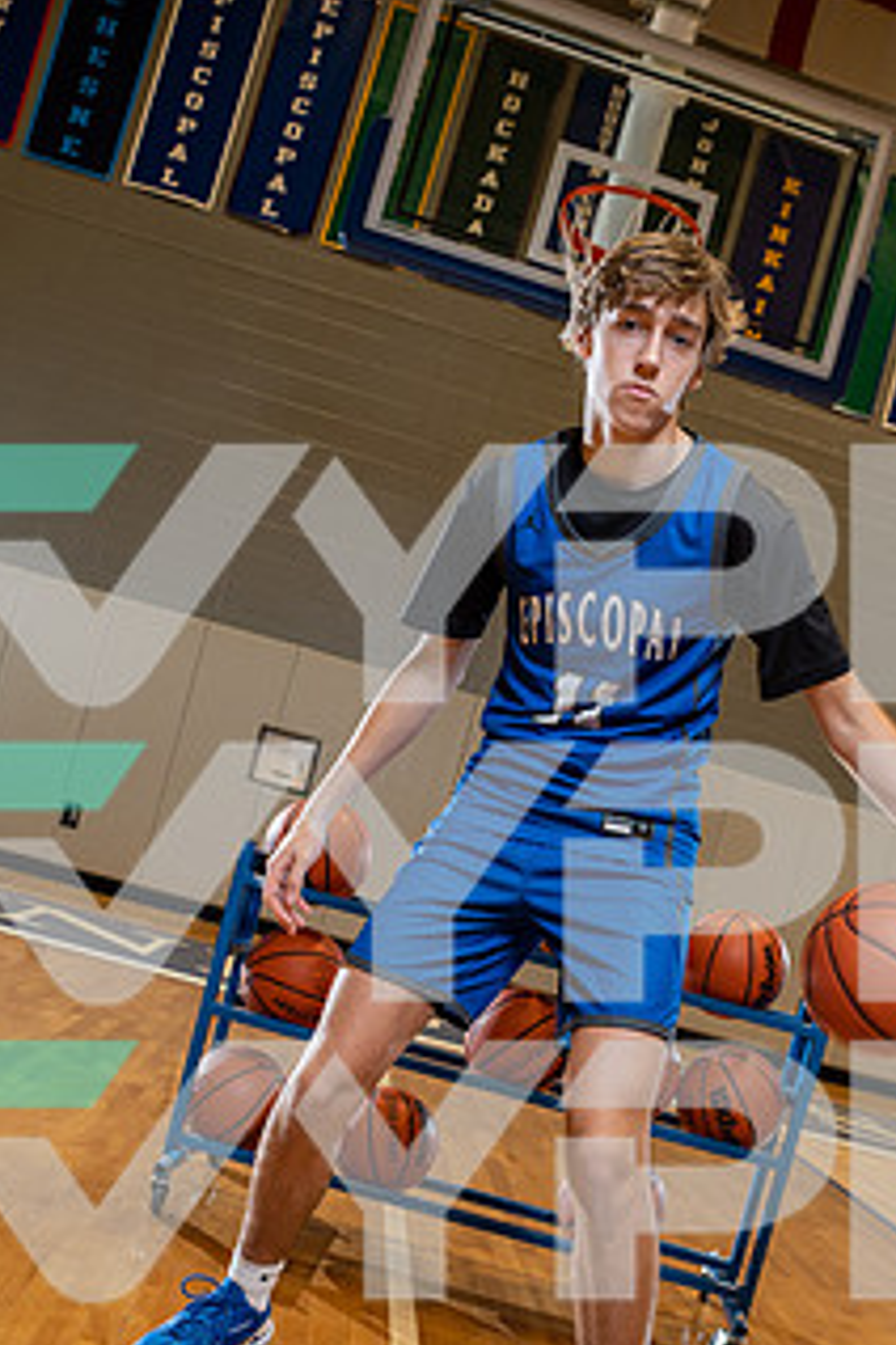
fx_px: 1531
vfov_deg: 46.8
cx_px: 516
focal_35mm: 41
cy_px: 876
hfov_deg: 32.6
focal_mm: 29
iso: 400
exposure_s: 1/125
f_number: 4
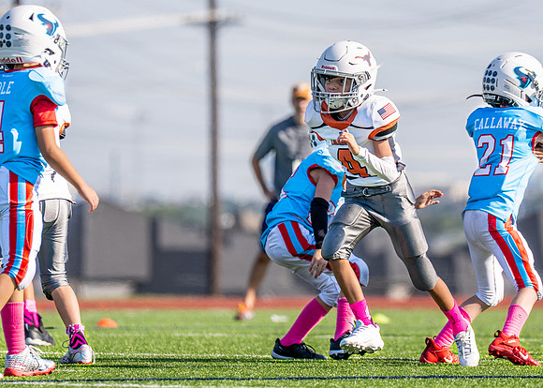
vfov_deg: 3.4
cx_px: 342
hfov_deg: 4.8
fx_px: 6521
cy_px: 183
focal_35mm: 423
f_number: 2.8
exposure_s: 1/2000
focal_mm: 200
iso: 100
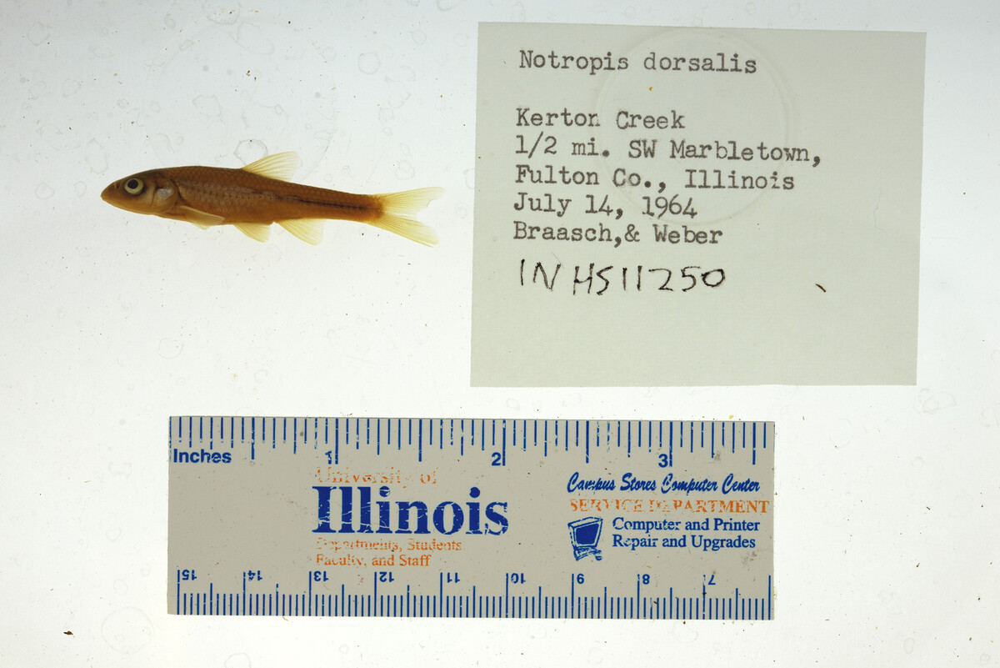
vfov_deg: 22.6
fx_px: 1667
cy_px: 334
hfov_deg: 33.4
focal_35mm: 60
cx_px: 500
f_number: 10
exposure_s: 1/200
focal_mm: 60
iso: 100
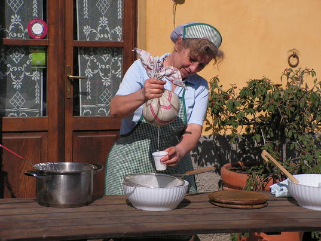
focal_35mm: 124
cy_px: 120
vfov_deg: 12.0
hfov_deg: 15.9
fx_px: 1150
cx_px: 160
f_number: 3.4
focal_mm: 20.7
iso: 64
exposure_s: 1/1600
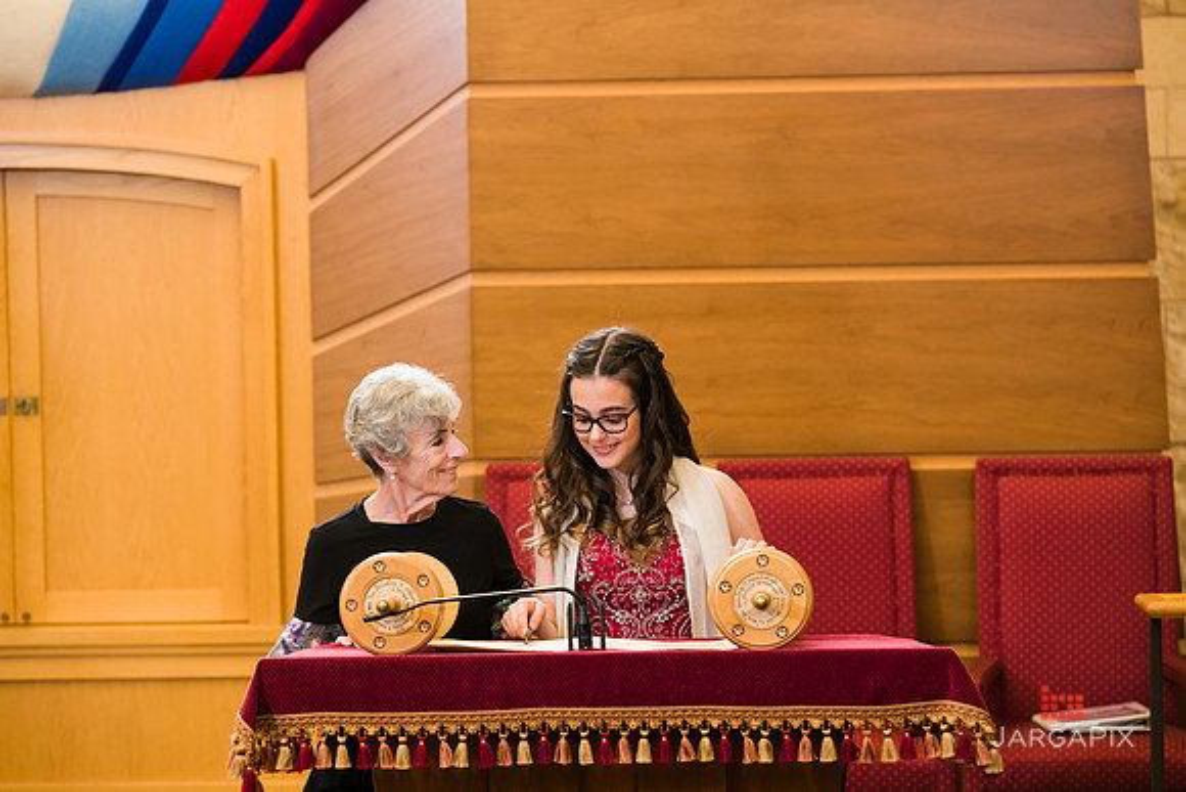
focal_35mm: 150
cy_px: 396
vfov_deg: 9.2
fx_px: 4943
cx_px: 593
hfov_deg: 13.7
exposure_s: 1/200
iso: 1600
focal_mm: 150
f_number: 5.6
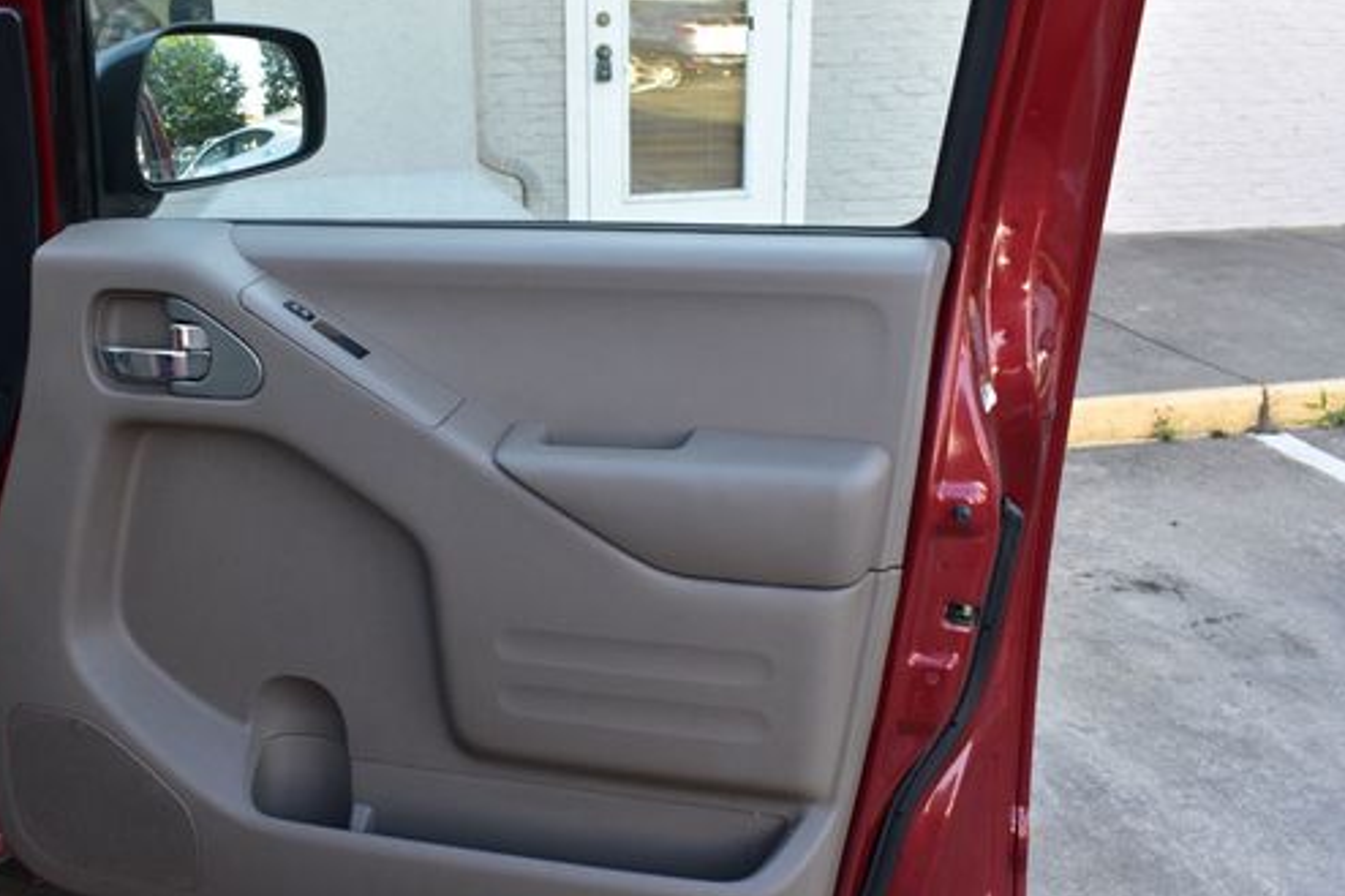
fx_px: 1307
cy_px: 477
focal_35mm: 35
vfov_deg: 37.8
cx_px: 501
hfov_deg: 53.8
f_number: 8
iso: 400
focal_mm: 18
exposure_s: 1/60
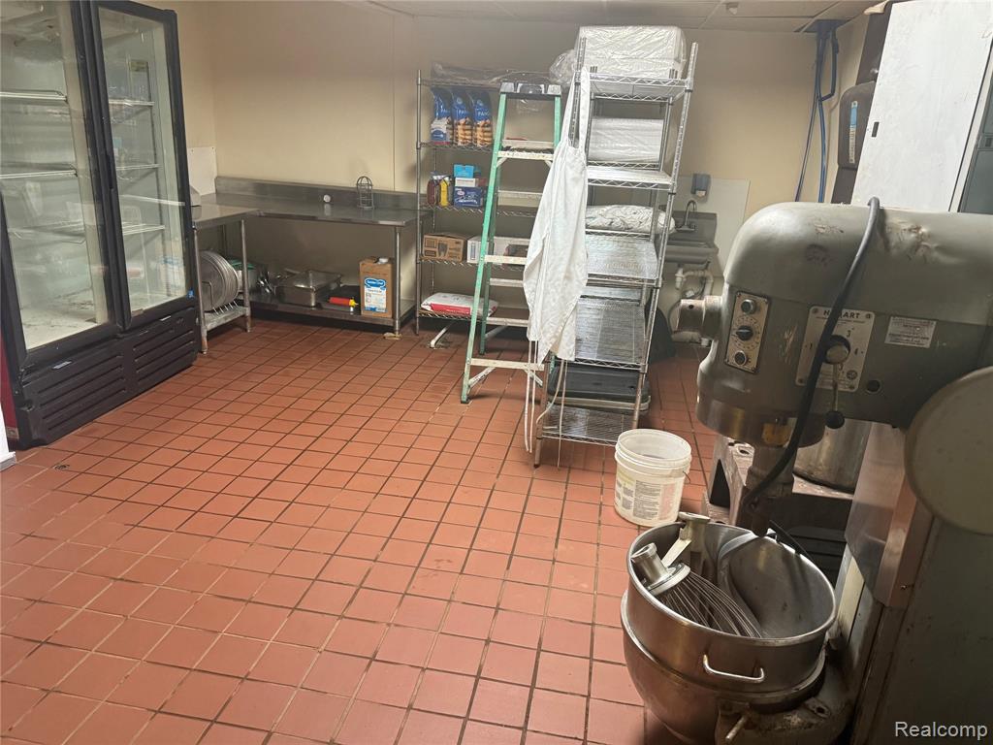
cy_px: 372
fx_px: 688
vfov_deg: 56.8
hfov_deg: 71.6
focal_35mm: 24
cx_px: 496
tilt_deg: -18.2
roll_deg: -3.7
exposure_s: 1/60
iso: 320
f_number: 1.78
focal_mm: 6.76
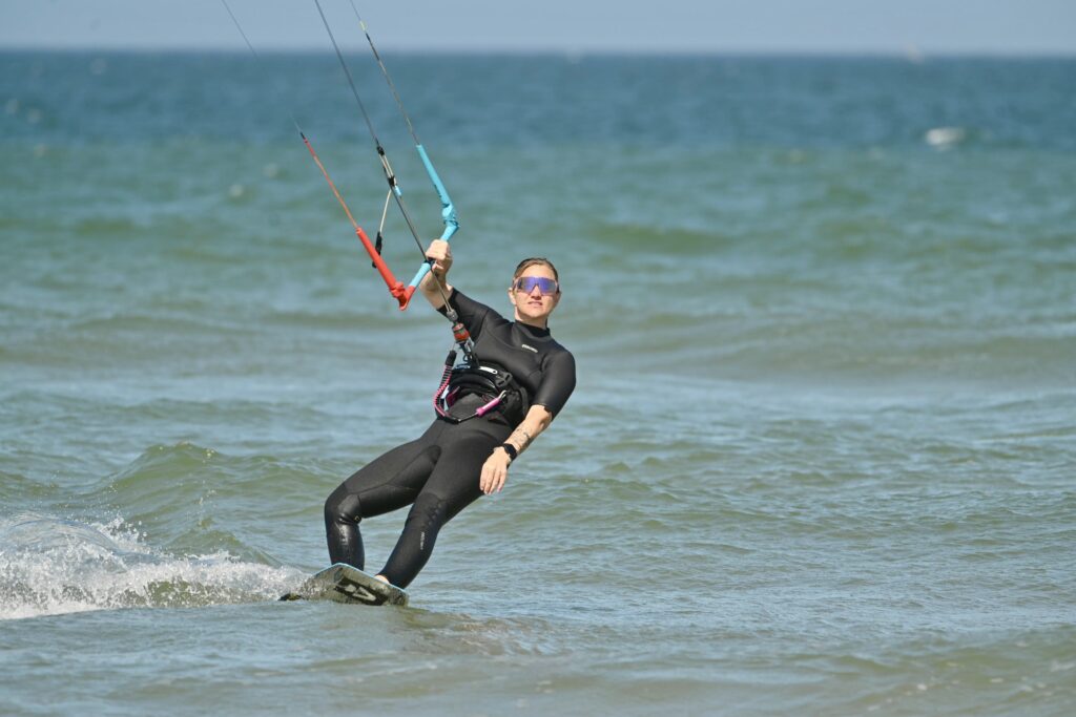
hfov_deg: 5.2
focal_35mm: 400
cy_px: 358
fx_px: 11956
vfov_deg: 3.4
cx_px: 538
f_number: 5.6
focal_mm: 400
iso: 100
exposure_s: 1/1000
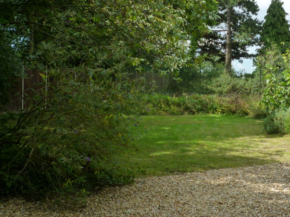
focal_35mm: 55
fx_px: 461
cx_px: 227
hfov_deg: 34.0
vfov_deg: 26.5
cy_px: 82
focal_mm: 5.2
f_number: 3.5
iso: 125
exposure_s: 1/500
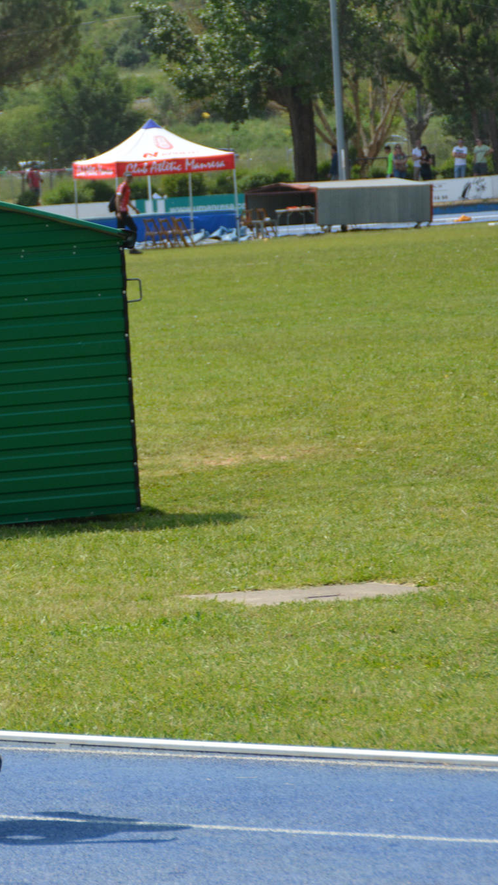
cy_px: 444
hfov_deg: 5.2
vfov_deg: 9.3
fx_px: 5443
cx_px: -24
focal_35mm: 232
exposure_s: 1/1600
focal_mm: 98
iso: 400
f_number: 6.3
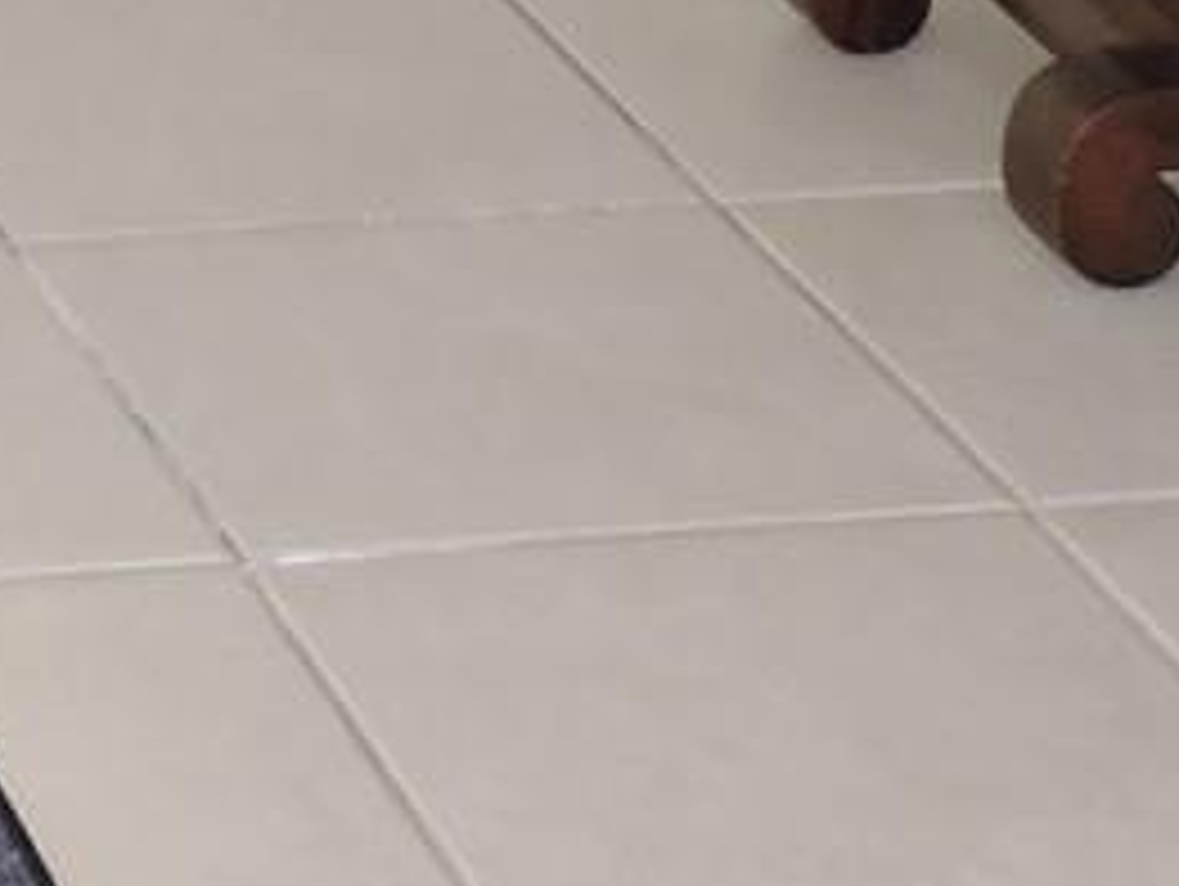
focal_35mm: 183
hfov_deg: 10.6
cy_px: -1637
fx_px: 6239
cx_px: -176
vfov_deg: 7.3
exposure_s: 1/30
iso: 200
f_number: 3.1
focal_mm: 5.4
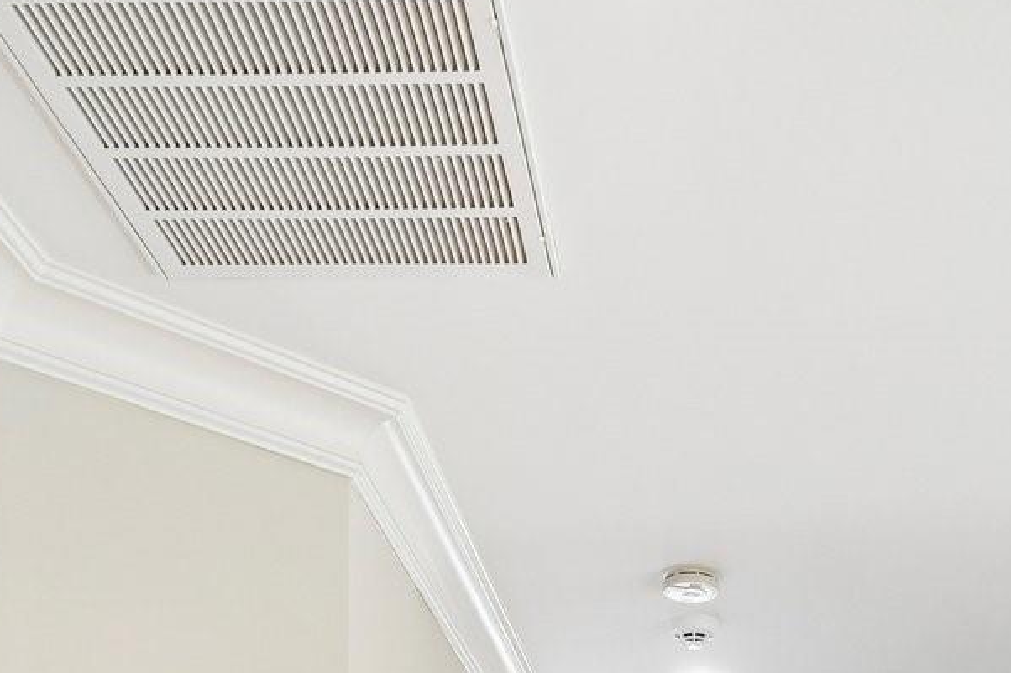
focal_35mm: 51
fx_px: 1432
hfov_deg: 38.1
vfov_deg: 20.6
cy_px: 1127
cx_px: 727
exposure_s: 1/4
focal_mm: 10
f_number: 8
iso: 400
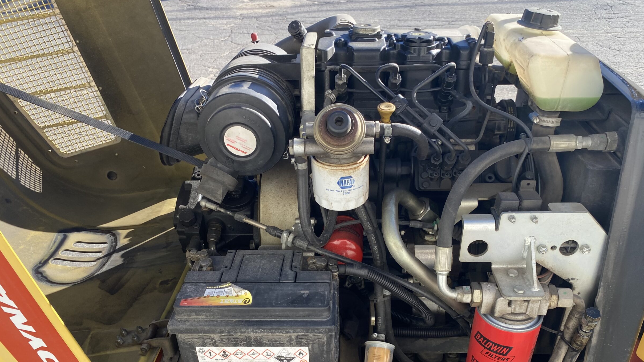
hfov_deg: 64.3
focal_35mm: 30
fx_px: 512
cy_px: 241
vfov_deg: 38.5
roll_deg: +2.8
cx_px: 334
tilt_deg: -34.3
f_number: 1.8
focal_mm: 4.25
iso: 32
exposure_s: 1/546
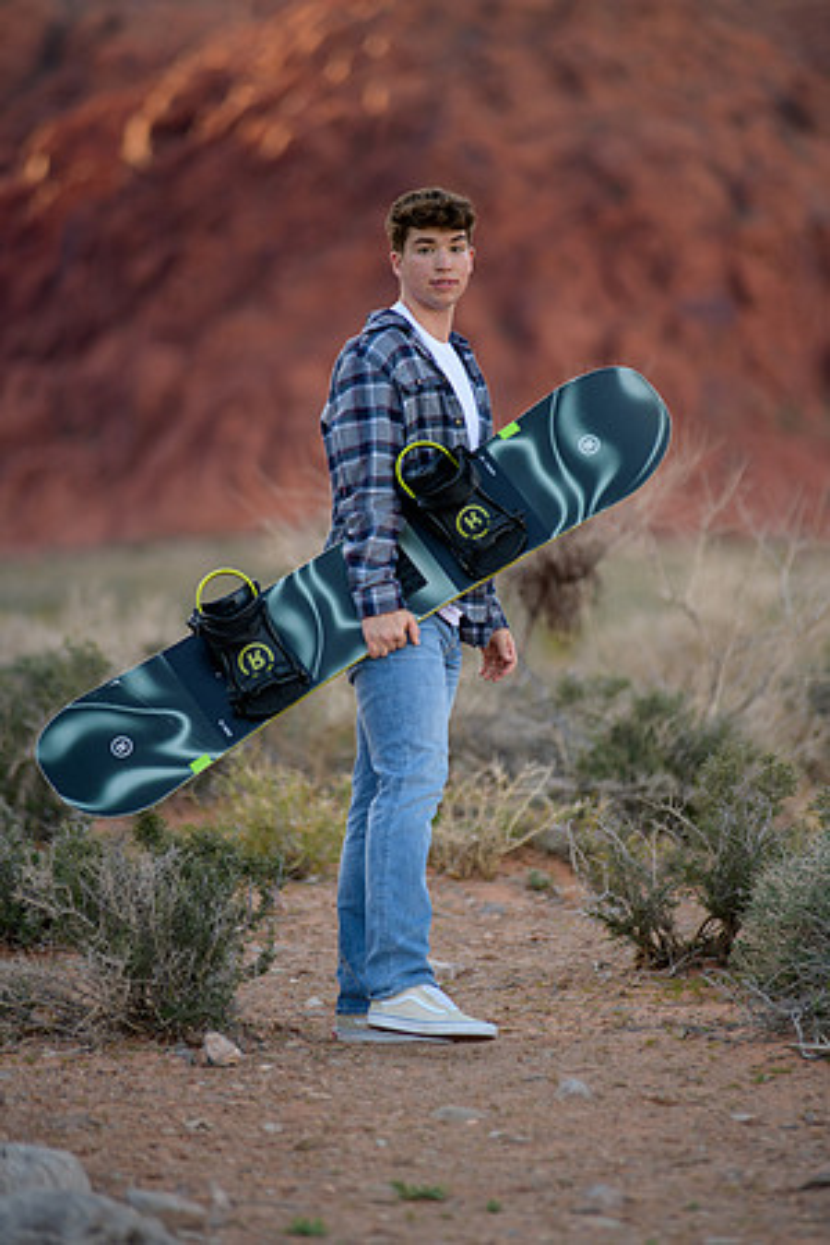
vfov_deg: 10.3
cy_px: 622
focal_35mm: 200
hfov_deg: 6.9
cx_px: 415
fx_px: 6916
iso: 100
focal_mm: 200
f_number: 2.8
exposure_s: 1/640
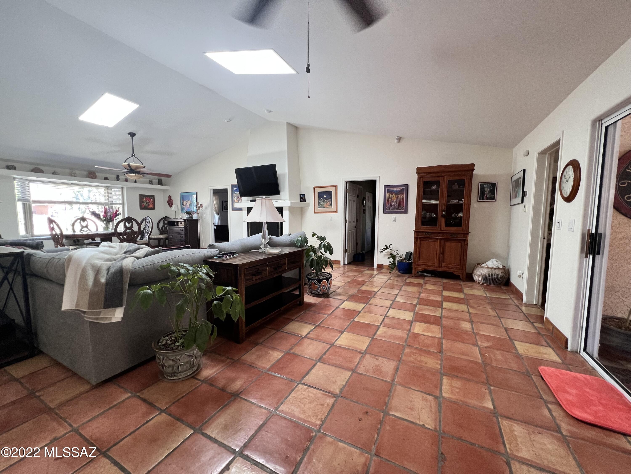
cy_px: 237
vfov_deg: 89.9
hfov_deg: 106.2
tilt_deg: -4.6
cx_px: 316
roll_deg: +0.0
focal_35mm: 13
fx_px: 237
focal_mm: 1.57
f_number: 1.8
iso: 125
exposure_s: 1/60
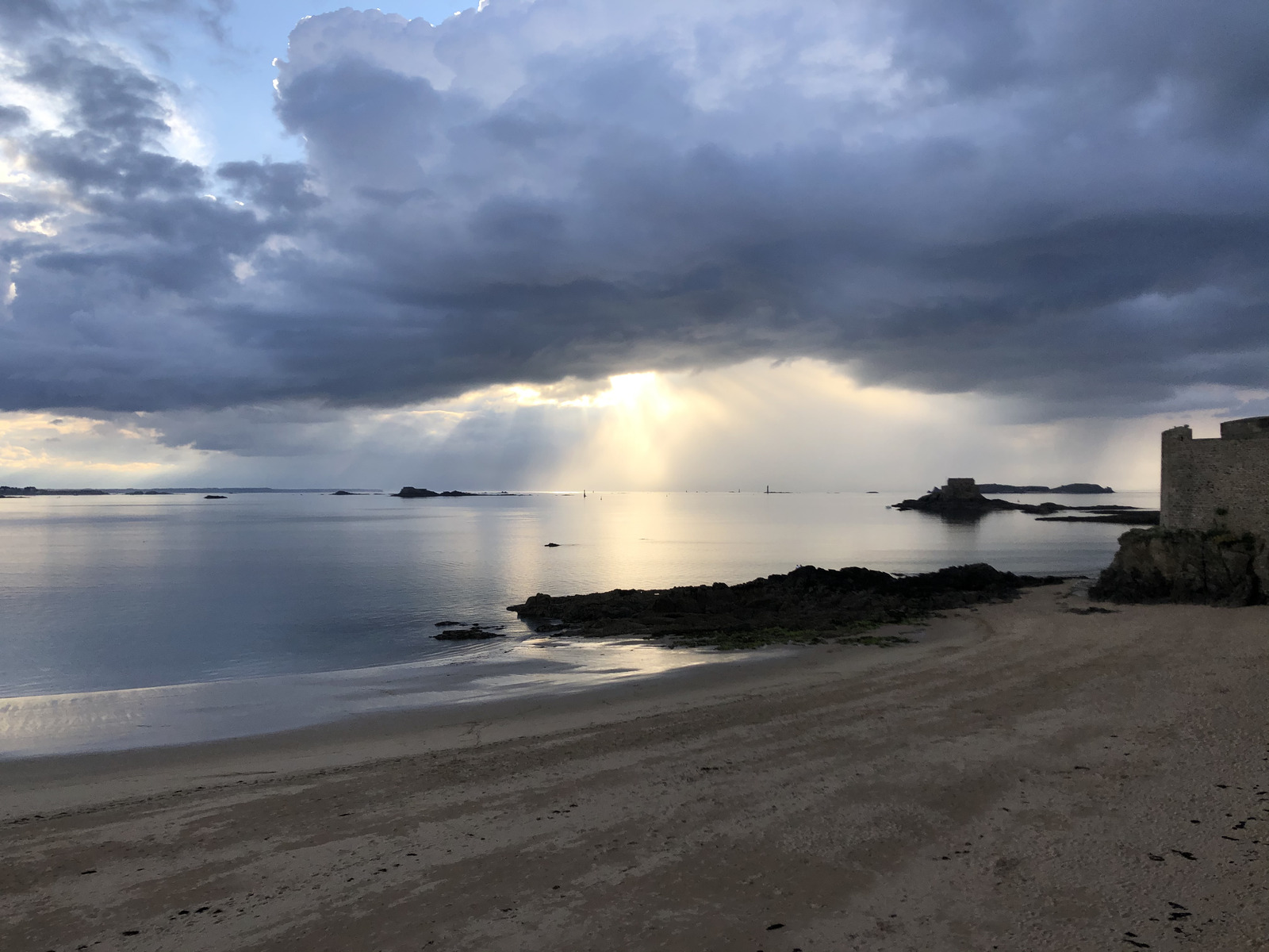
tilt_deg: +0.9
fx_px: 1026
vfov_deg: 49.7
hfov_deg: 63.4
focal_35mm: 28
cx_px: 634
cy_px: 476
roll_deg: +1.2
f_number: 1.8
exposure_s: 1/1736
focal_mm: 4
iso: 20
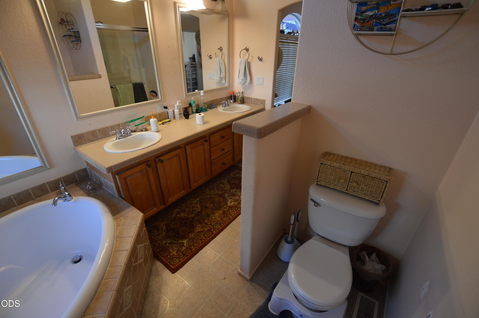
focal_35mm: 15
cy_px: 159
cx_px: 240
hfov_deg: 100.4
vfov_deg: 77.2
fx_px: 199
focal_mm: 10
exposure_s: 1/60
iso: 450
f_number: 3.5
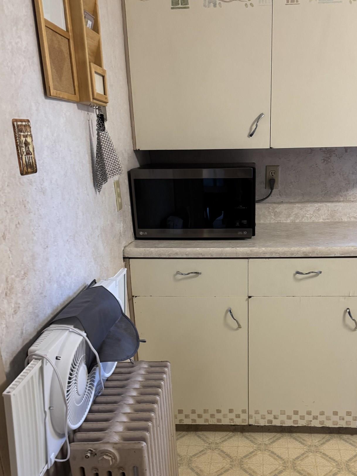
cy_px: 304
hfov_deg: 41.4
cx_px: 230
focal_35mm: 34
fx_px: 467
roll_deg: +1.4
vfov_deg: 53.2
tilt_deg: -19.2
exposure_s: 1/60
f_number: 1.78
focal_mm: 6.76
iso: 320
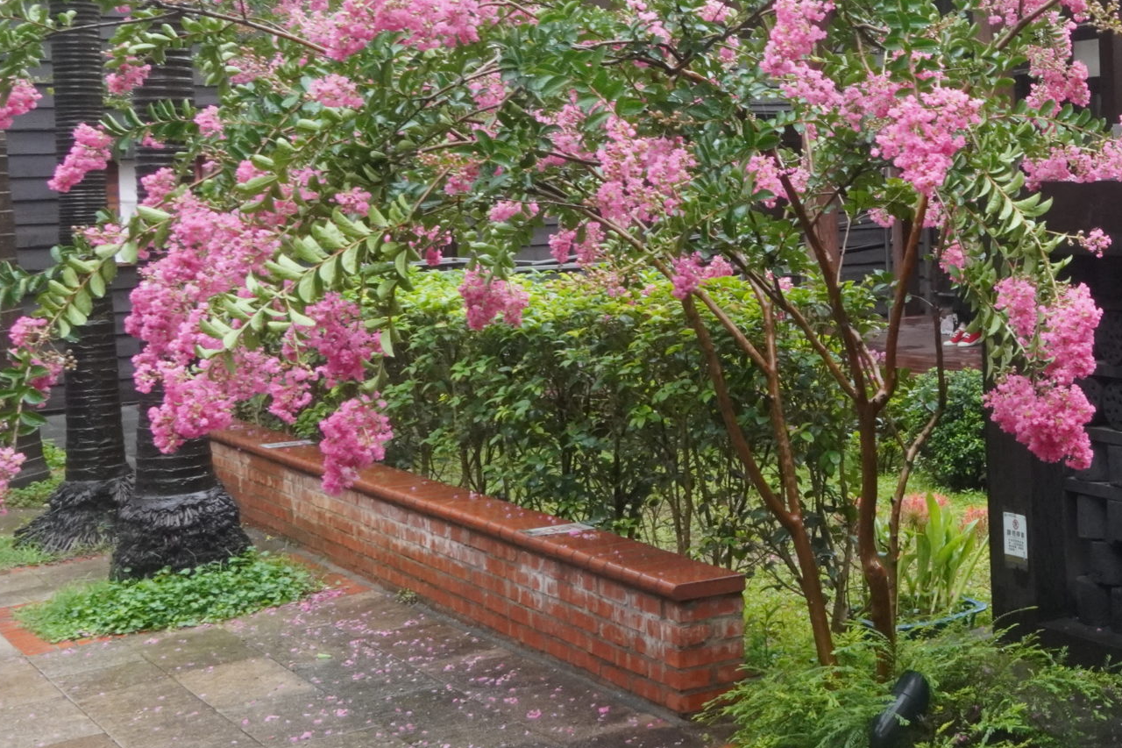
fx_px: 1870
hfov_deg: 31.2
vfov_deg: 22.4
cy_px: 202
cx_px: 1097
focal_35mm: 60
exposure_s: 1/15
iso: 2000
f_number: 20
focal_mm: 20
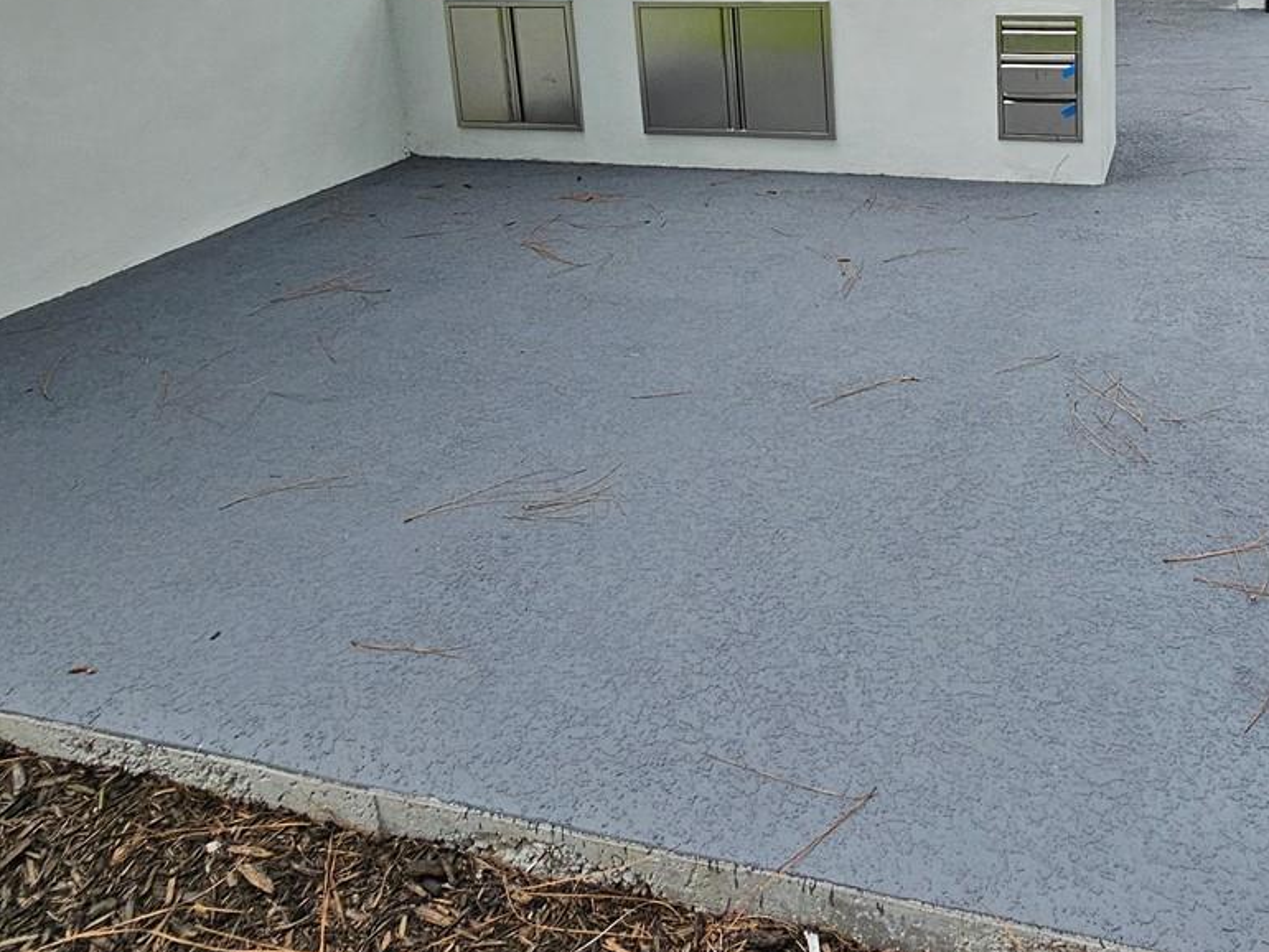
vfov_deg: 45.0
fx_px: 990
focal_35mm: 27
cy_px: 41
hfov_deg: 61.8
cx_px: 943
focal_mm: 2.2
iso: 80
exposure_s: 1/229
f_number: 2.2
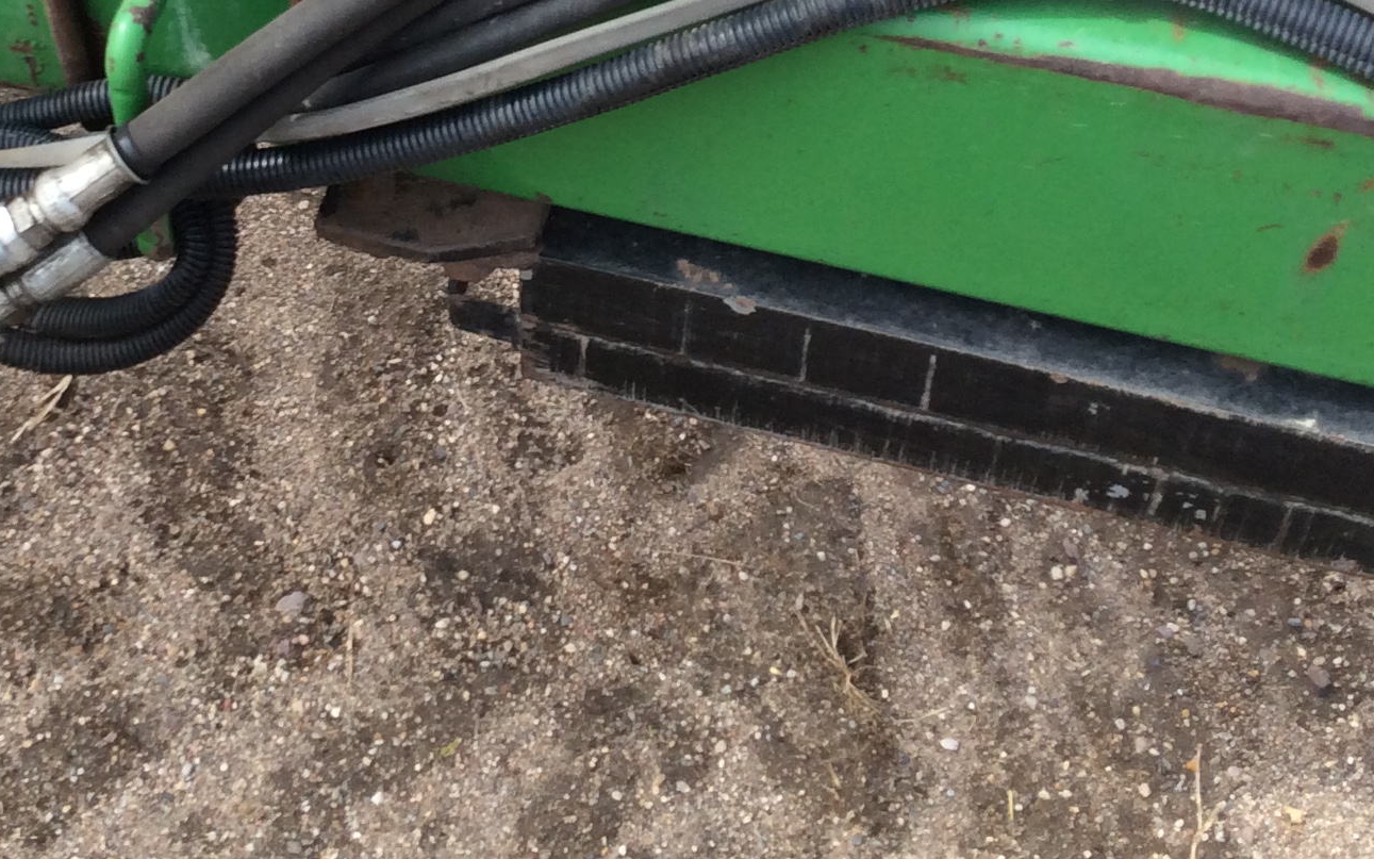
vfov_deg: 18.4
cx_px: 480
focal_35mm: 68
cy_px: -111
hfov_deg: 30.0
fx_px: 2546
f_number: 2.4
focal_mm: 3.3
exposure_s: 1/643
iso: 32
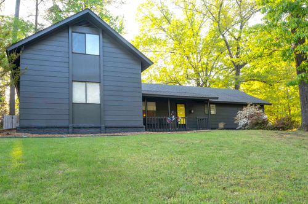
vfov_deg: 47.0
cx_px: 154
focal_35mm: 28
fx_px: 235
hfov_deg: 66.5
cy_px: 102
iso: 320
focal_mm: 27.5
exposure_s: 1/80
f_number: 7.1
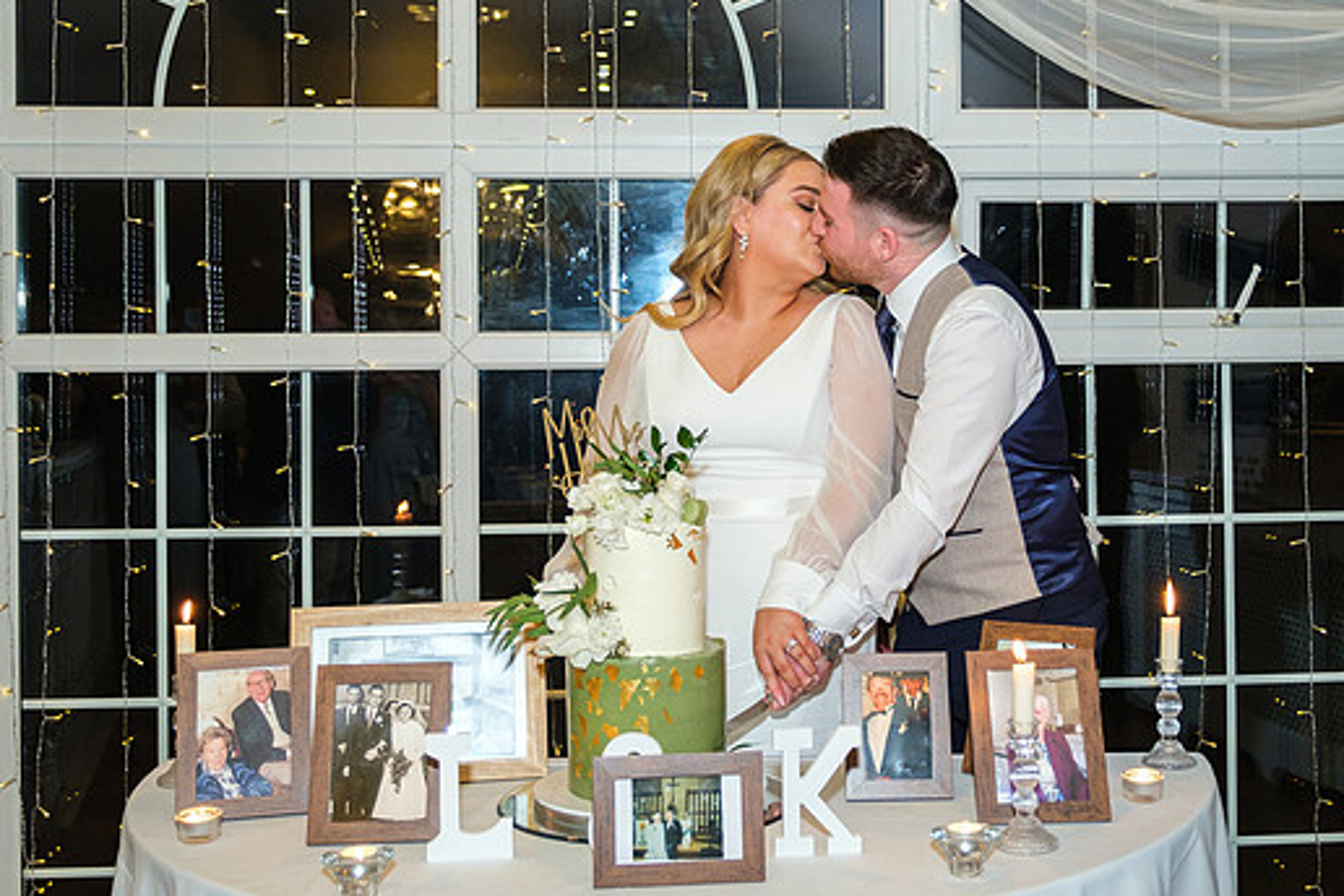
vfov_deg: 31.1
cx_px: 790
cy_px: 354
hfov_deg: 45.2
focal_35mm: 43
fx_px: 1605
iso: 800
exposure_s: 1/160
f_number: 2.8
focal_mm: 20.6
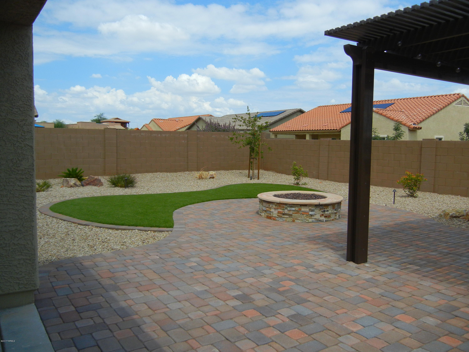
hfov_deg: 60.0
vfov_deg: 46.8
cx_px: 234
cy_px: 176
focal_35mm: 30
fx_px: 406
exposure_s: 1/595
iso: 160
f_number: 7
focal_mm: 5.4
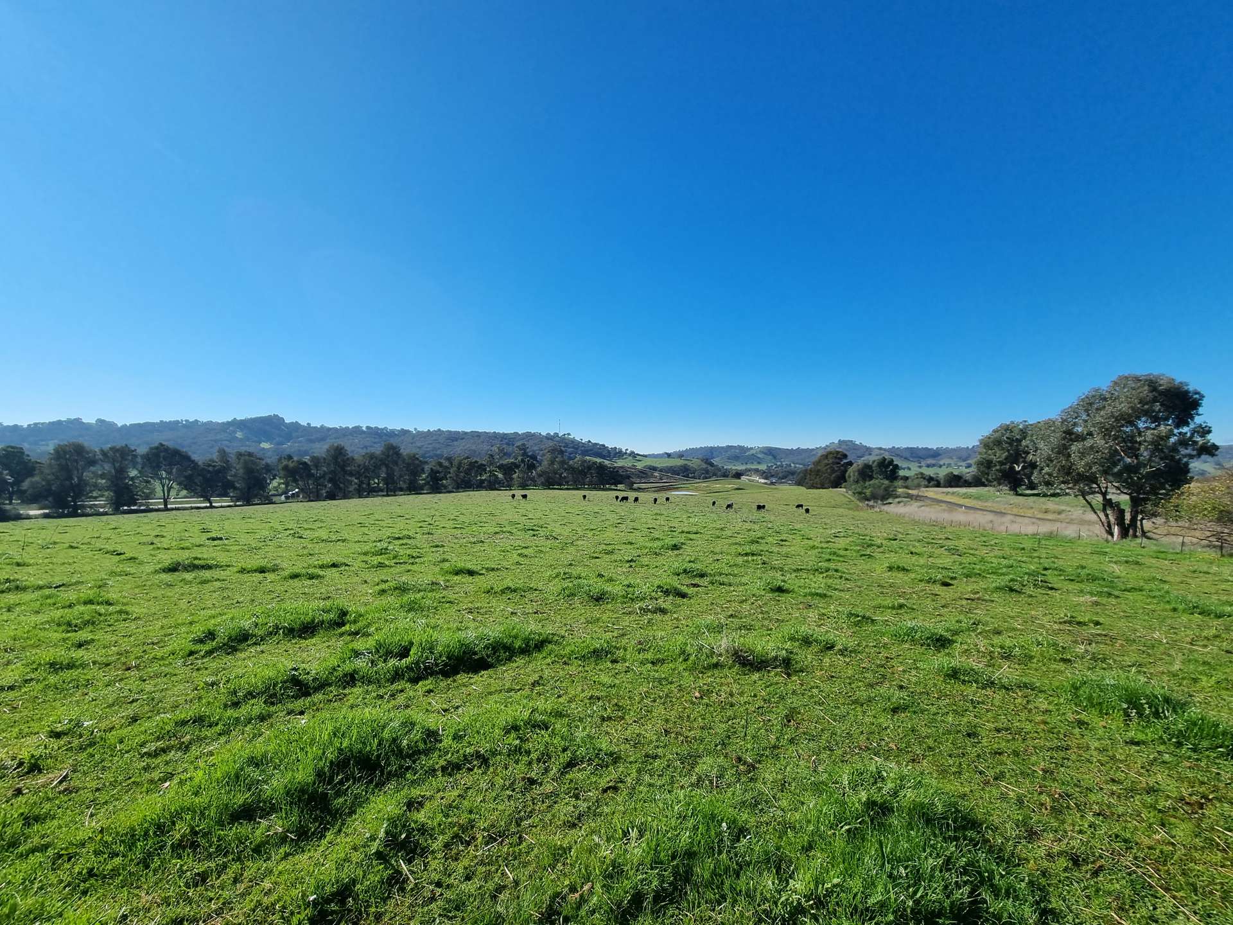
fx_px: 463
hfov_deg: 106.2
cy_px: 462
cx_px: 616
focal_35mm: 13
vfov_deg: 89.9
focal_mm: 2.2
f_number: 2.2
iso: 50
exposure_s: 1/2024
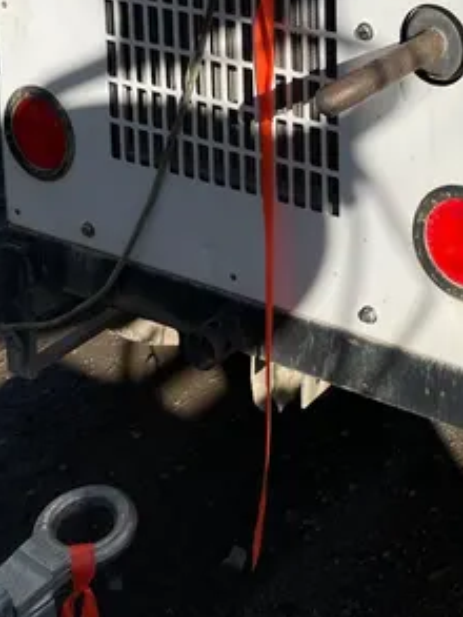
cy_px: -138
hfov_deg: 21.5
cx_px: 507
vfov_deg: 26.3
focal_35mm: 65
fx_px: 1158
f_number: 1.6
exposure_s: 1/5291
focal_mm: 4.2
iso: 50
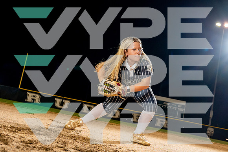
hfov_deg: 39.7
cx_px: 120
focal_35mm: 50
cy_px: 61
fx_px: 316
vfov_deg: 27.0
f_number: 4
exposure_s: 1/250
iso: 500
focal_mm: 35
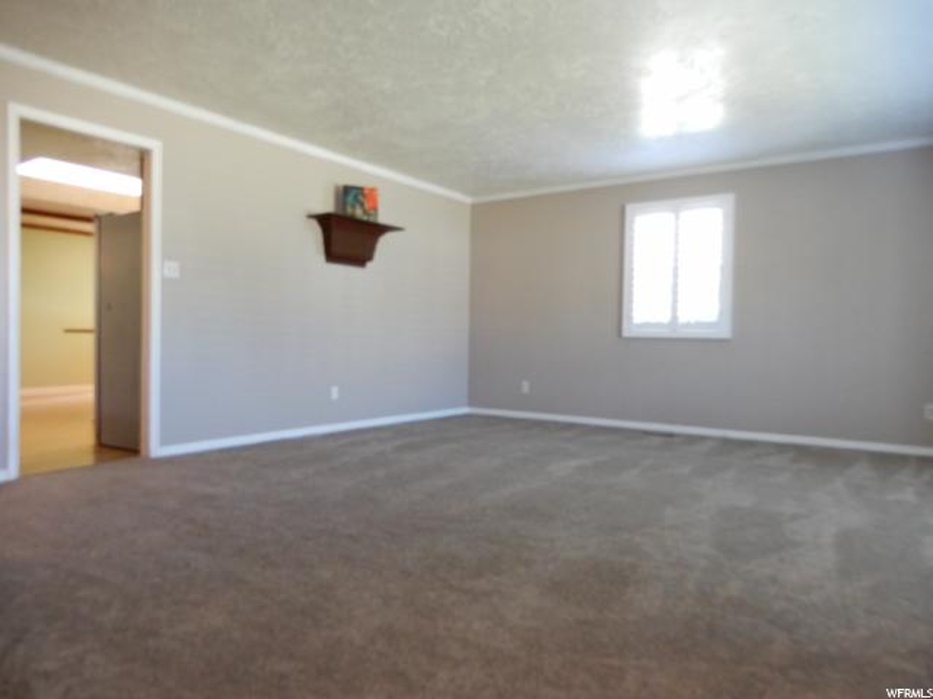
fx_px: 647
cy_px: 350
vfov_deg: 56.8
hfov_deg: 71.6
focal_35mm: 24
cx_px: 466
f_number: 3.4
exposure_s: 1/15
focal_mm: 4.3
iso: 400
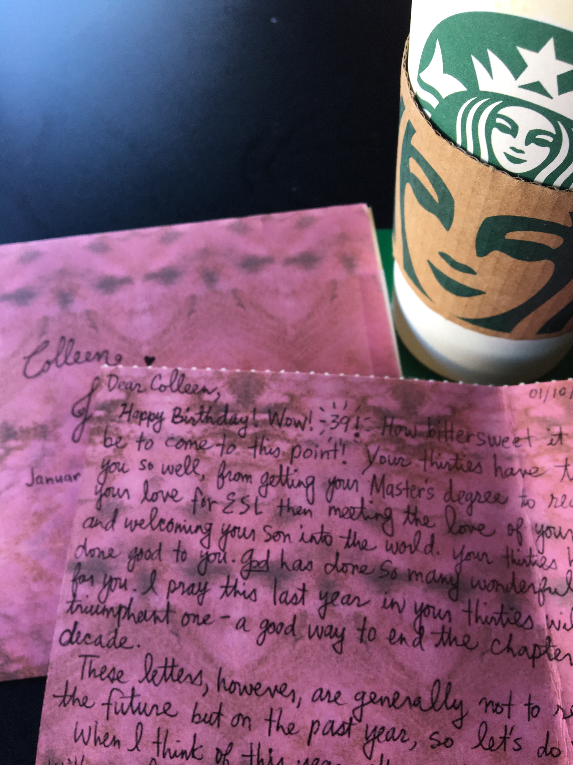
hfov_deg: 48.2
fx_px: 640
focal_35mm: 29
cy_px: 382
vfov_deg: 61.7
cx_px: 286
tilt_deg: -58.5
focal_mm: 4.15
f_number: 2.2
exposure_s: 1/60
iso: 32
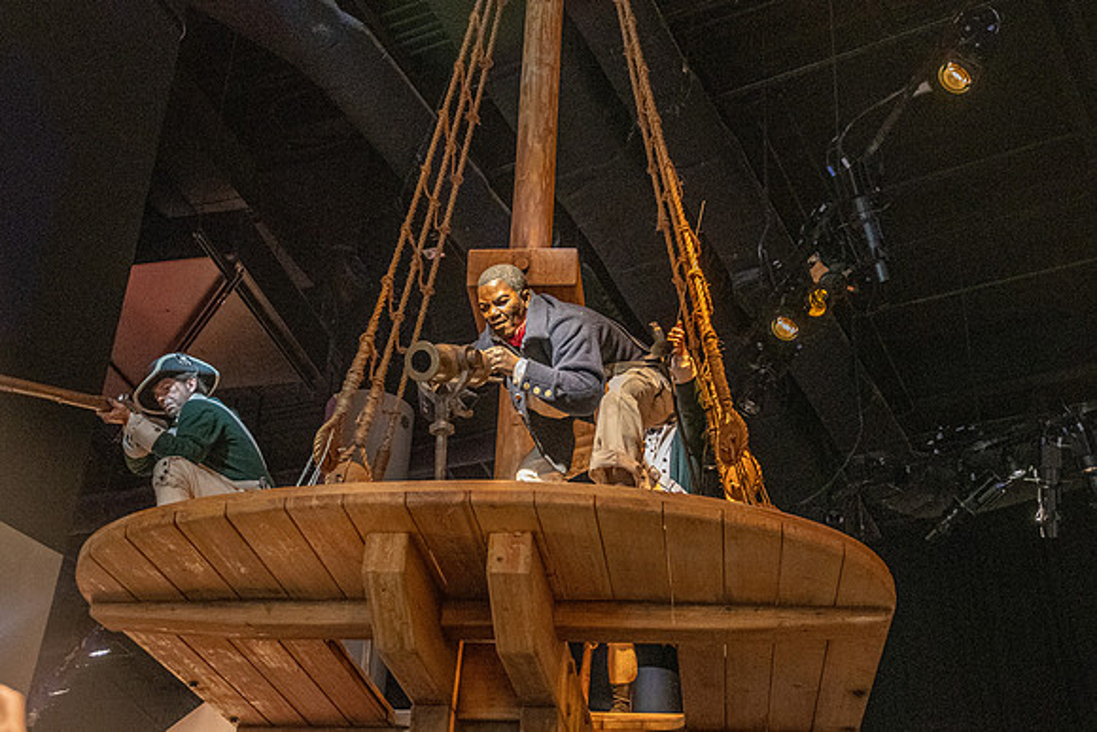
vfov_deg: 27.9
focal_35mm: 48
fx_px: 1474
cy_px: 366
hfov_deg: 40.8
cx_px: 548
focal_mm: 31
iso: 4000
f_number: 3.2
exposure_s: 1/100
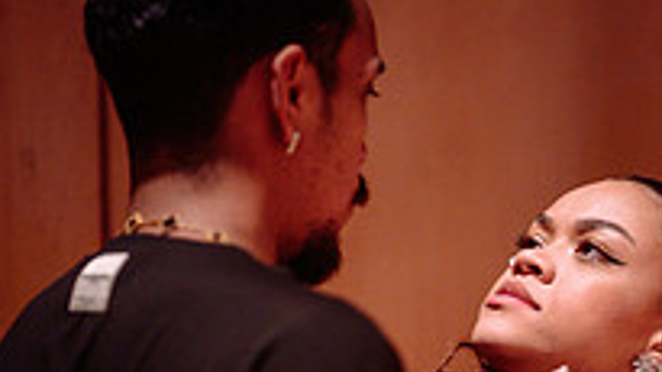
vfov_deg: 8.1
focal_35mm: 148
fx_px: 2596
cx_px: 462
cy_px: 442
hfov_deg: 14.5
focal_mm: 50
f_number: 1.2
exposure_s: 1/200
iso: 1600
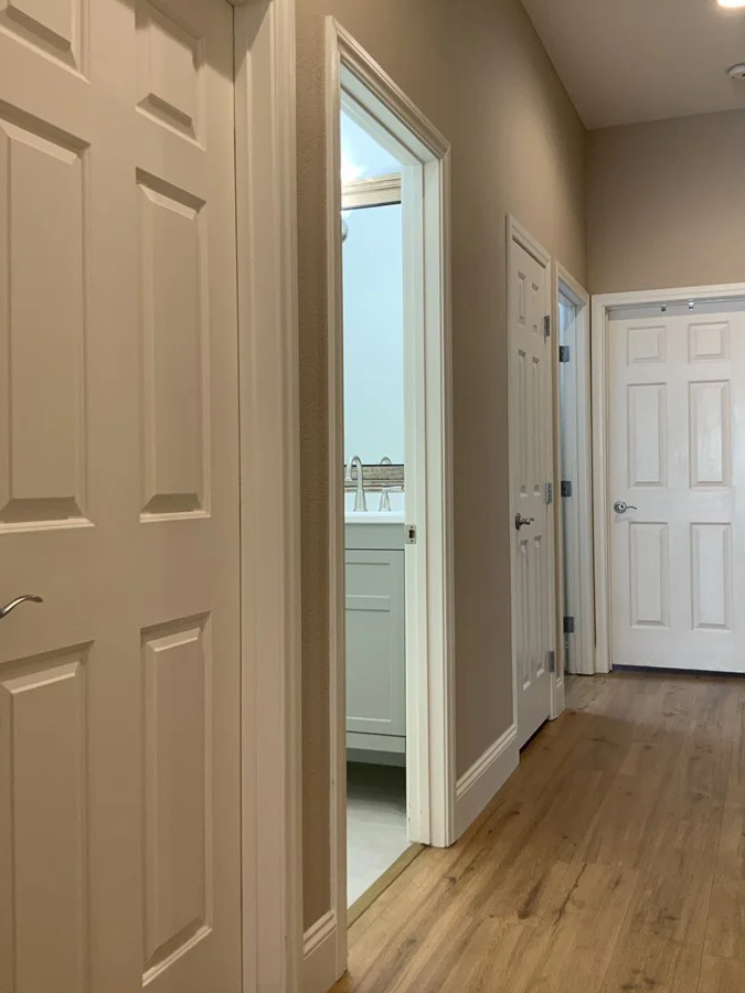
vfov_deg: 55.3
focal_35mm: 33
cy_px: 468
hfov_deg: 42.9
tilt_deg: +0.9
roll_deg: -1.2
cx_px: 409
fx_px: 947
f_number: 1.8
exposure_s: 1/60
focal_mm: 3
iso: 100
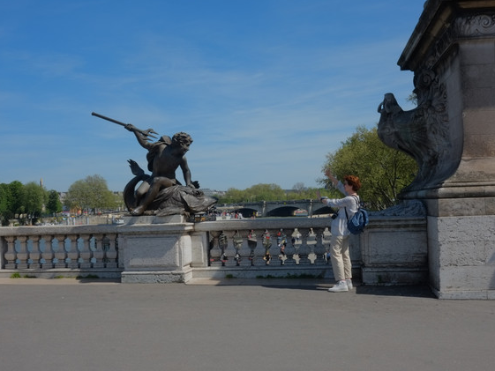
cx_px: 259
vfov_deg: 32.2
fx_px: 644
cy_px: 186
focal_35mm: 45
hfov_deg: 42.1
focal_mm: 27
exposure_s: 1/400
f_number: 11
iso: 200
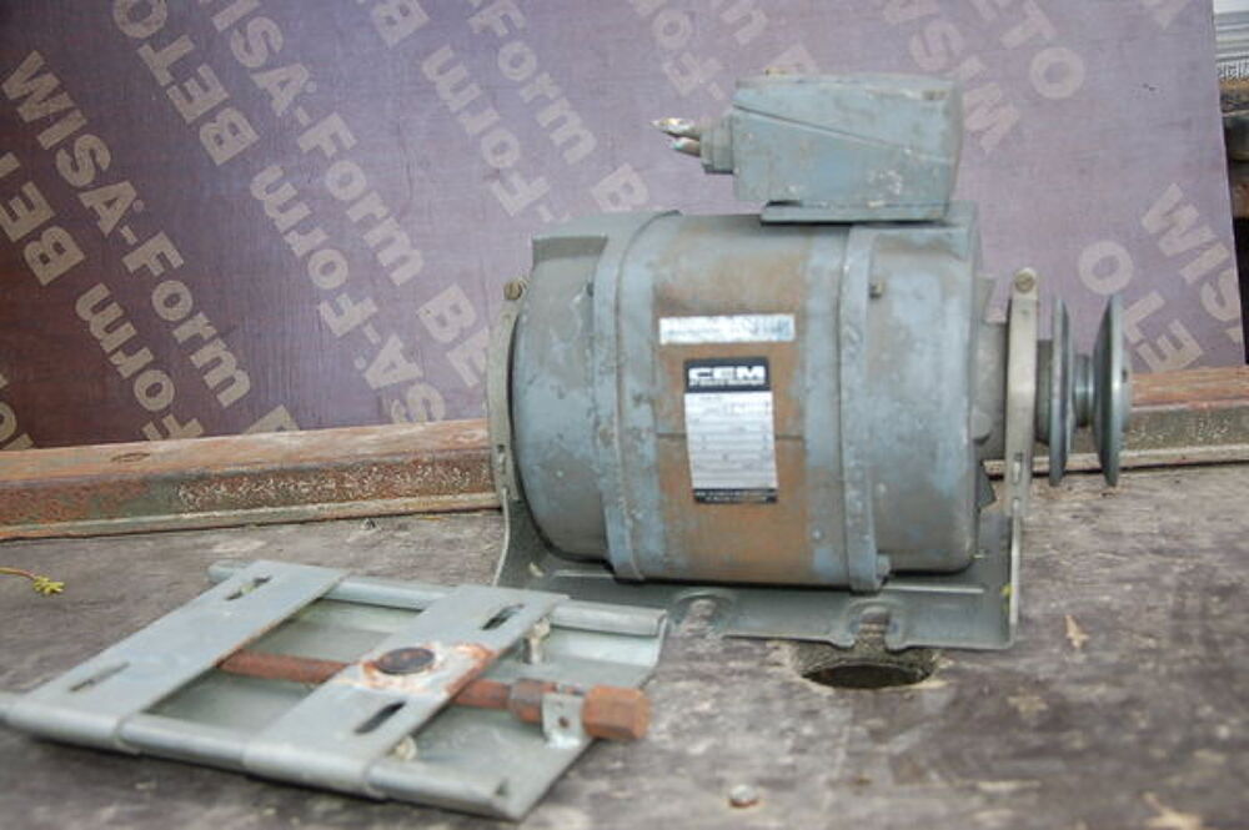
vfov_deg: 29.8
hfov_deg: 43.6
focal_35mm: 45
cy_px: 415
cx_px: 624
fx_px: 1560
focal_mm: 30
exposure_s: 1/320
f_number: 4.2
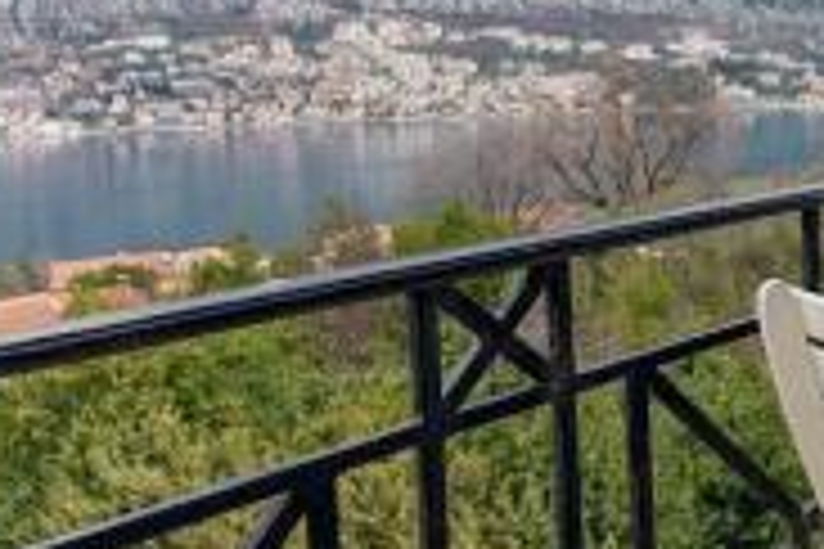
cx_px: 937
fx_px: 1190
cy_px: 110
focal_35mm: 52
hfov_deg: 32.8
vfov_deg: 25.5
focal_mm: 20
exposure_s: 1/125
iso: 100
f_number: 5.6
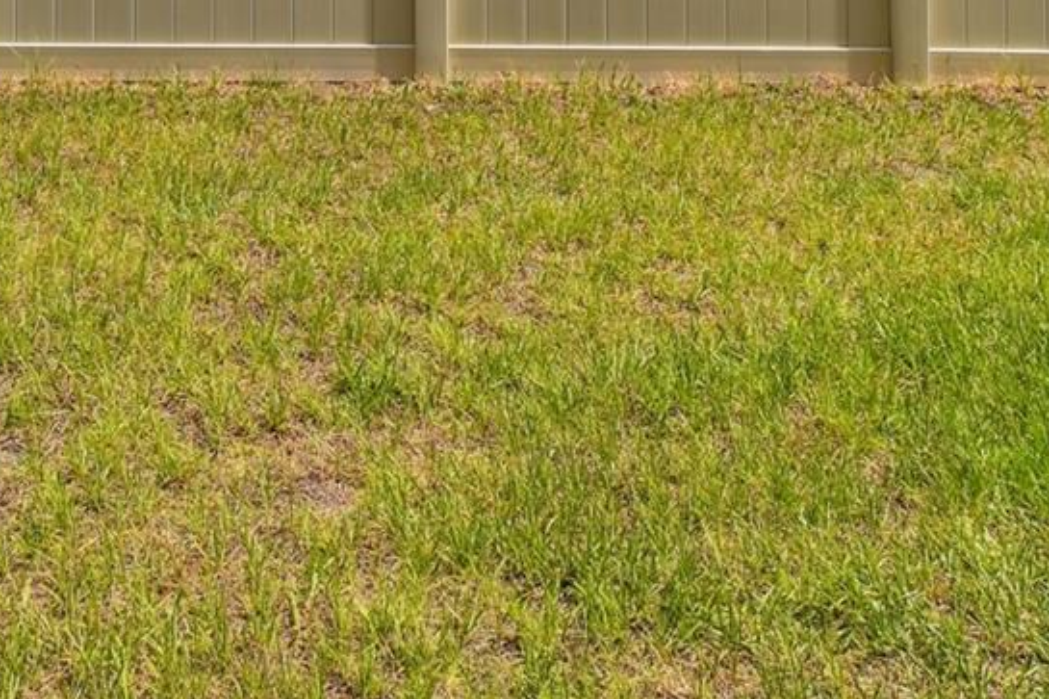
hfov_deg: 43.6
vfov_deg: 25.1
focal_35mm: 44
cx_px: 310
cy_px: -273
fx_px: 1282
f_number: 7.1
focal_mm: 10
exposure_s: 1/500
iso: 100
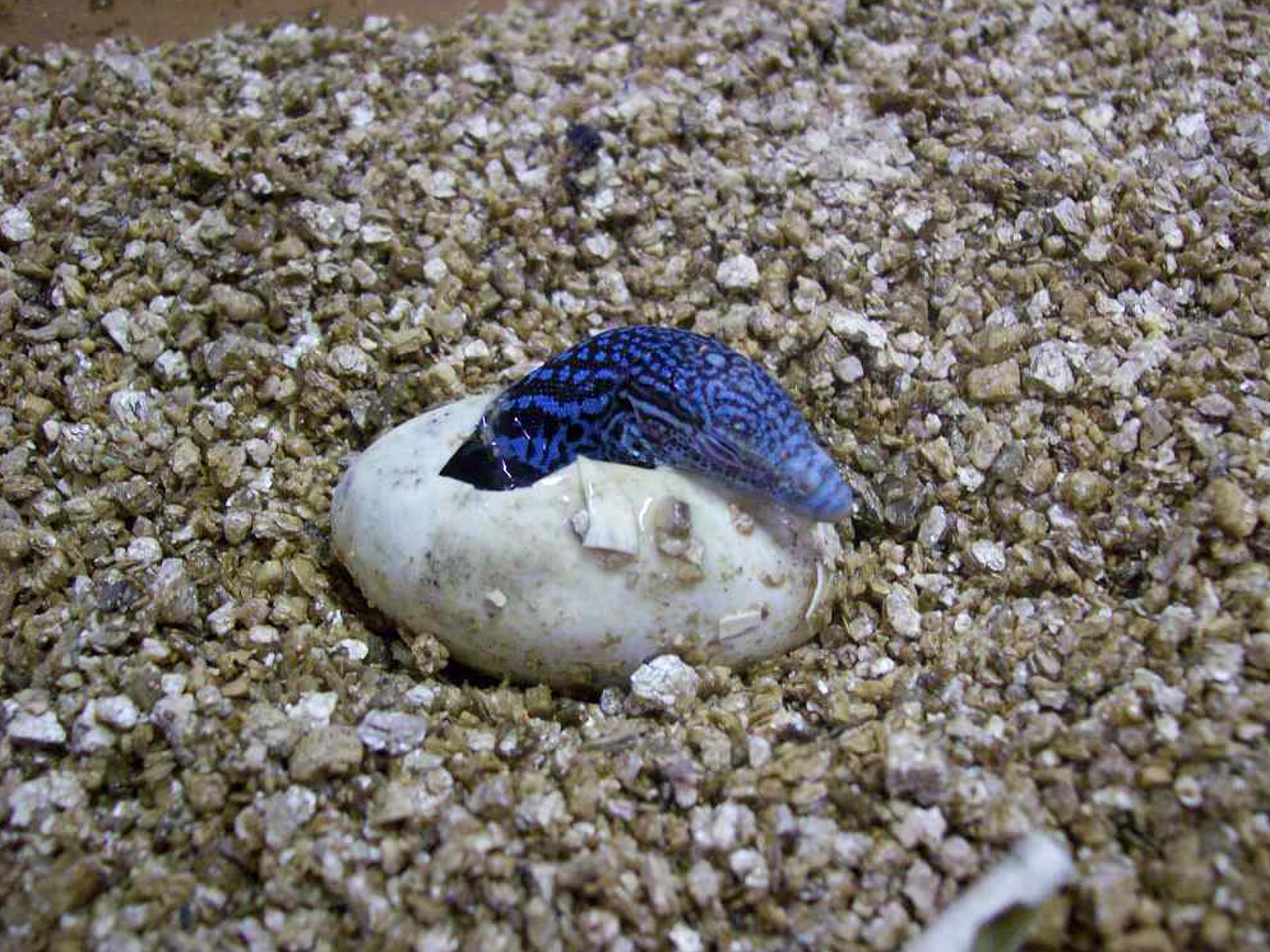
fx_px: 1357
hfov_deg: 50.1
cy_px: 486
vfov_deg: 38.7
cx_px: 644
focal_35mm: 37
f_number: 2.7
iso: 160
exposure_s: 1/13.6
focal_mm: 6
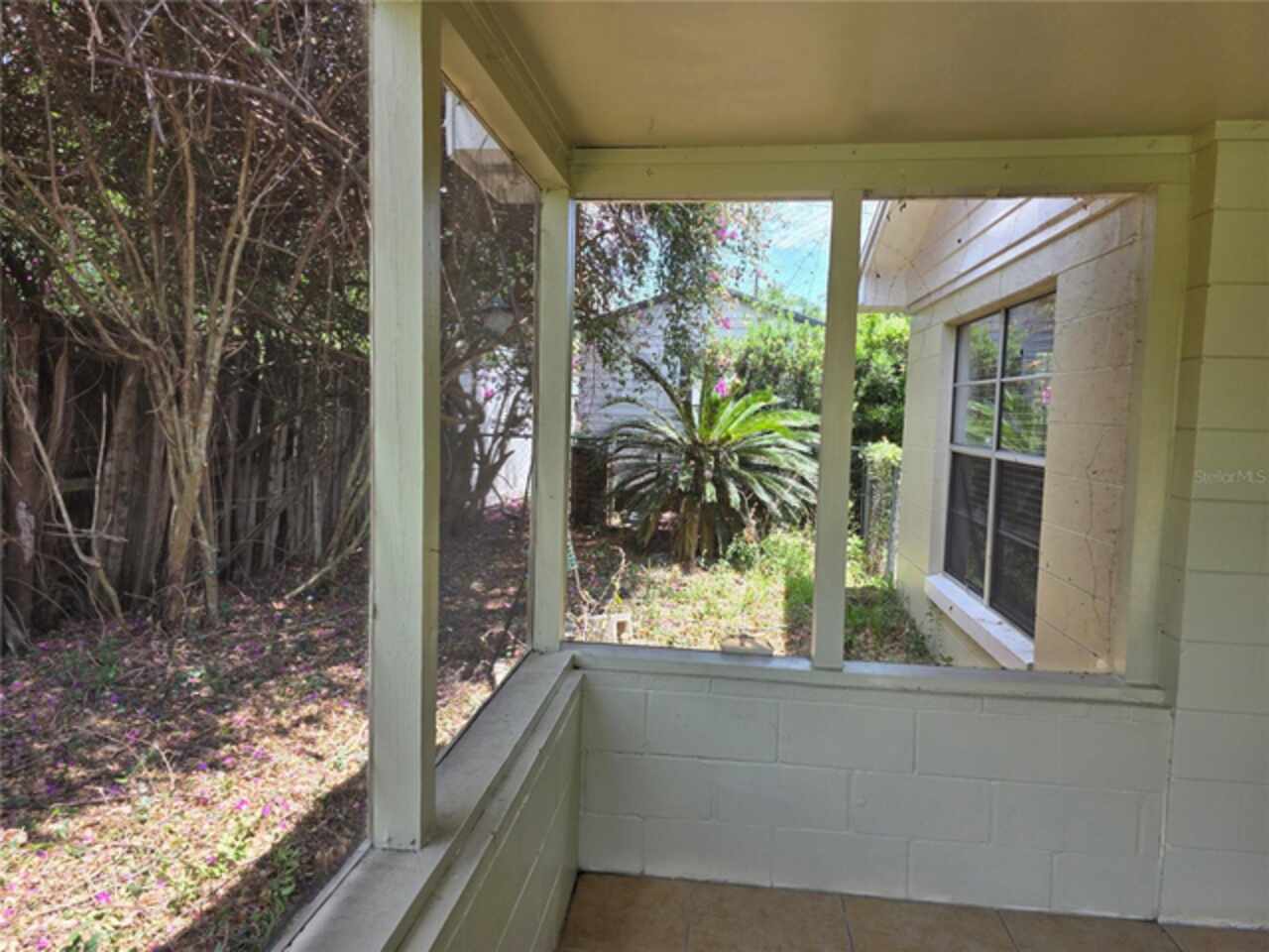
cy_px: 476
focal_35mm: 23
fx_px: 843
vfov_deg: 58.9
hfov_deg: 73.9
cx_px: 634
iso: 25
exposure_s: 1/180
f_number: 1.7
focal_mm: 6.3
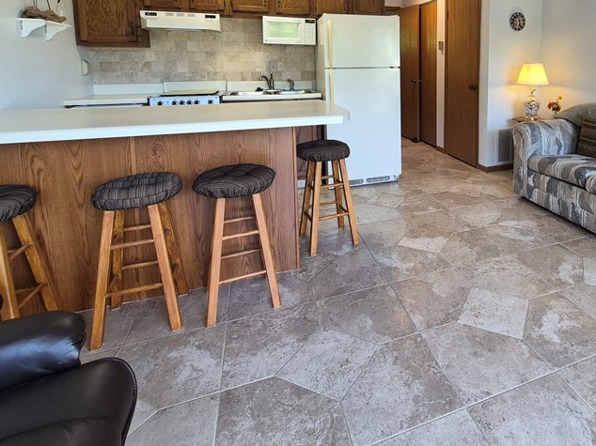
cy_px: 102
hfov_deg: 76.0
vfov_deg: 59.4
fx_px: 361
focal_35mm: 21
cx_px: 406
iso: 100
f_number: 2.2
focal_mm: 1.74
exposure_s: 1/60
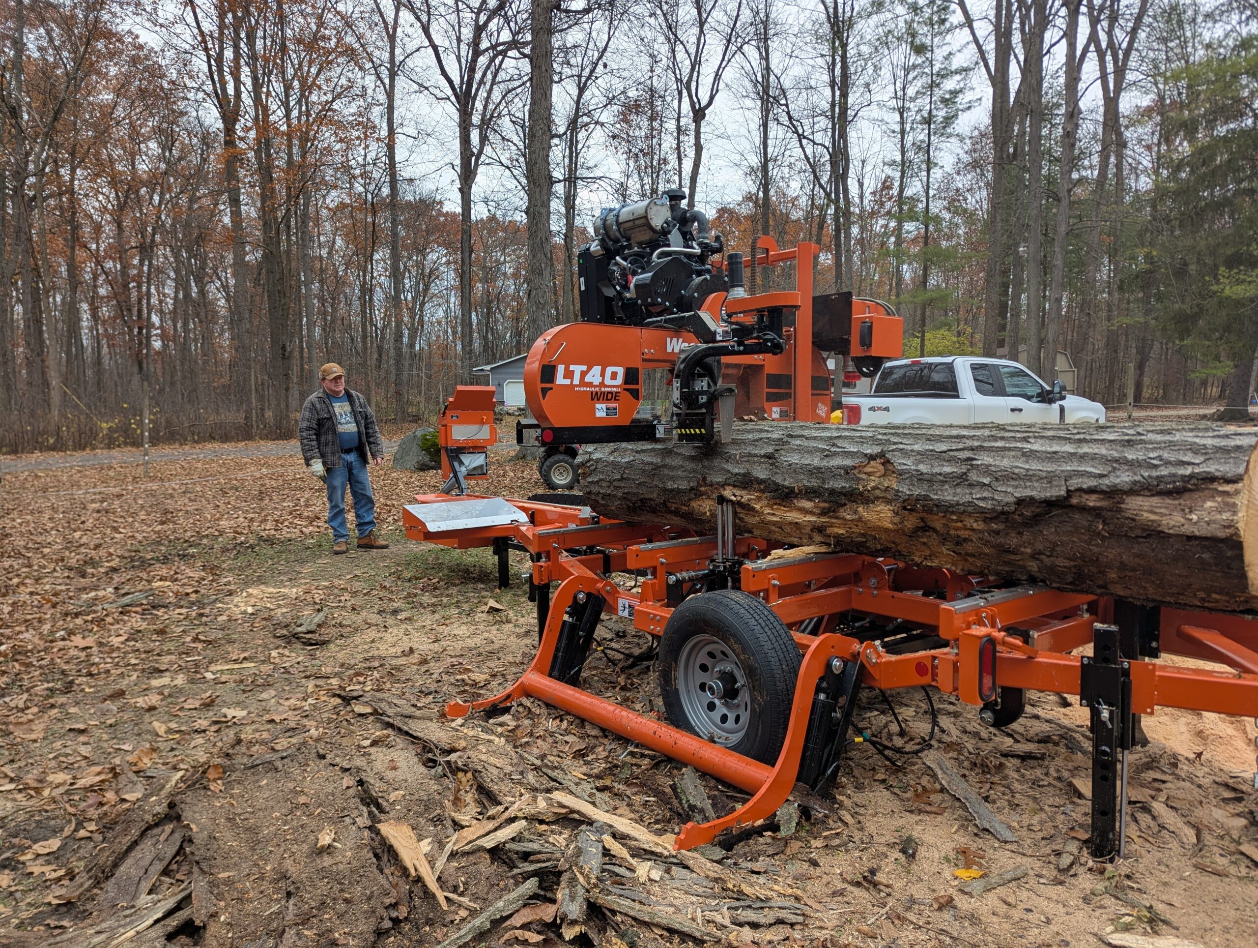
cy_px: 474
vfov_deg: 56.9
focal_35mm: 24
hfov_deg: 71.5
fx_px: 874
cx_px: 629
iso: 30
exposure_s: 1/372
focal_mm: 6.81
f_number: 1.85
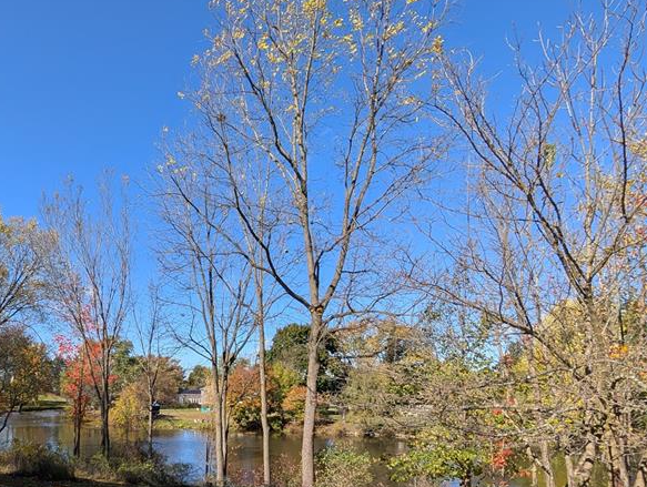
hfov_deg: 74.6
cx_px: 181
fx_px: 393
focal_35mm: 21
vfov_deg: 59.6
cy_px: 375
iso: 51
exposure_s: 1/2092
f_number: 1.7
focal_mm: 2.02
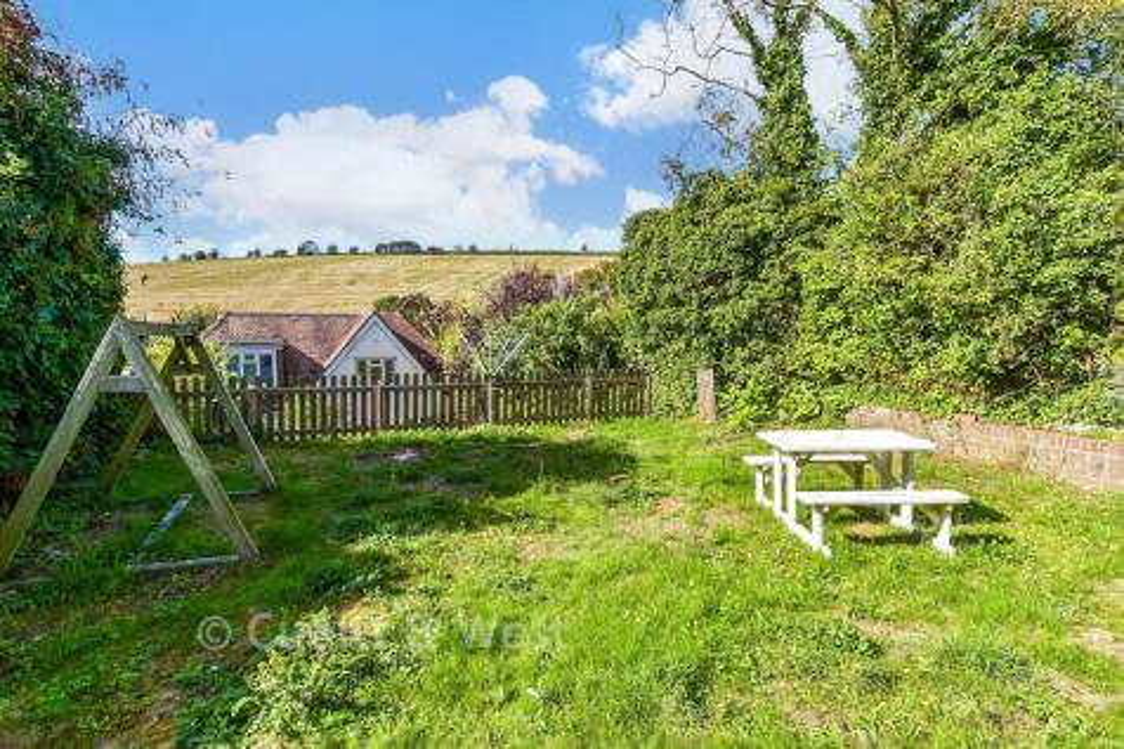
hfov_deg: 90.0
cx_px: 562
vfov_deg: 67.3
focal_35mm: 18
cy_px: 374
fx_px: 562
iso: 200
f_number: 8
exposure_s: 1/320
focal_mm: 12
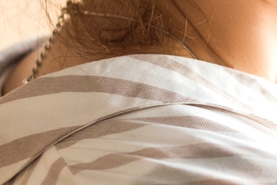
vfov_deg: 4.7
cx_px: 591
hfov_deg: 6.7
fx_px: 2263
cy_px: 126
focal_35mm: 294
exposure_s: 1/200
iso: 320
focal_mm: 50
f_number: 2.5
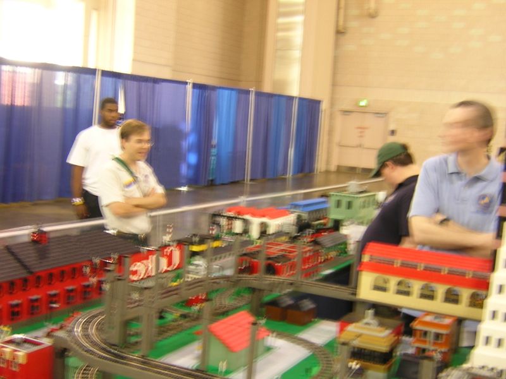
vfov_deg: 30.9
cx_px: 253
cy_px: 190
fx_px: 687
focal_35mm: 47
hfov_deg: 40.4
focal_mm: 6.1
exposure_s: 1/3.6
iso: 103
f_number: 2.9
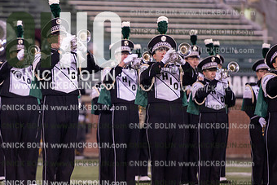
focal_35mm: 341
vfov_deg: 4.0
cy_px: 51
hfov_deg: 6.0
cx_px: 64
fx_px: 2625
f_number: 2.8
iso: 2500
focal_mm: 200
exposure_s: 1/1250
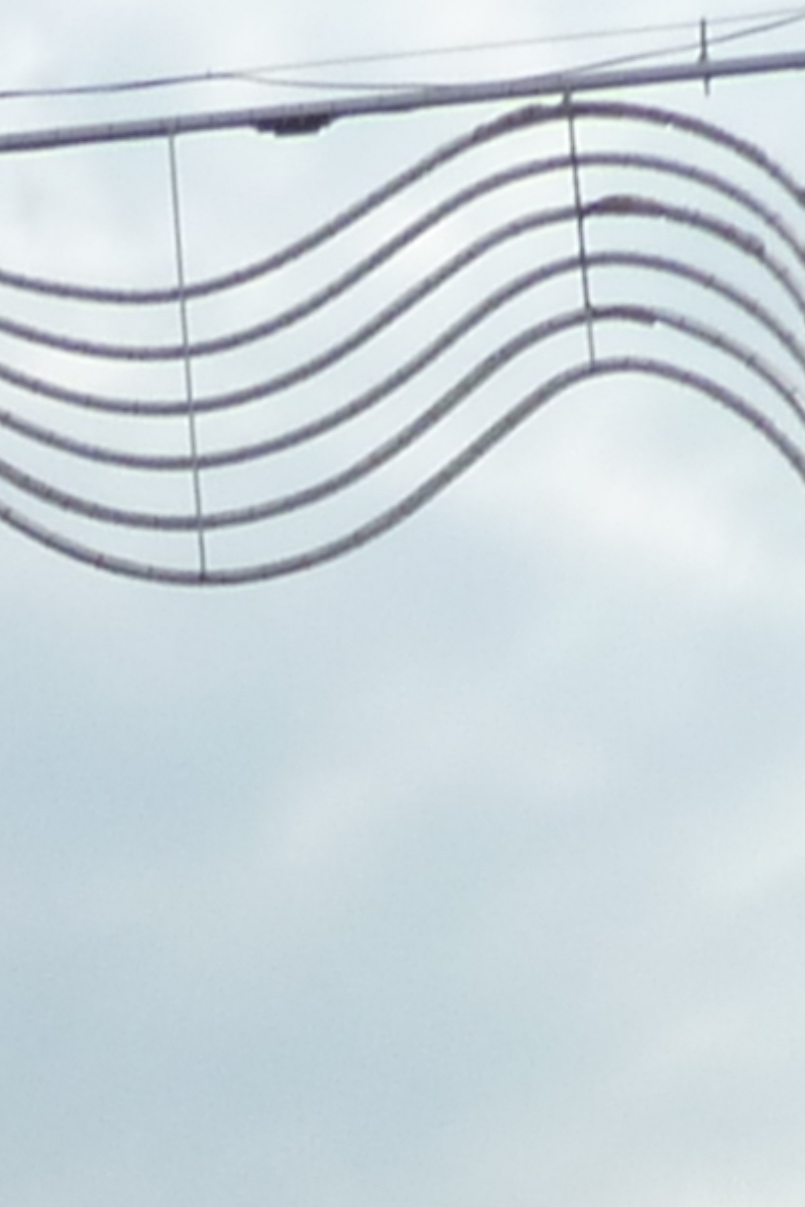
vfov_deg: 11.6
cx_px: -208
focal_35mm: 159
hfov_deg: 8.5
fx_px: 5333
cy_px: 2444
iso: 125
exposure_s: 1/640
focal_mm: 4.1
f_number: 5.6
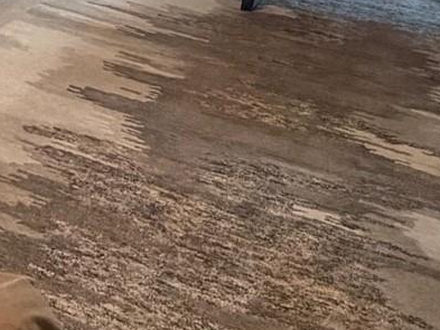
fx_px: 928
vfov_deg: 16.5
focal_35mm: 73
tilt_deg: -6.9
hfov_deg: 26.6
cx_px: 158
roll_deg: -0.5
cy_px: -282
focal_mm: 2.22
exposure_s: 1/60
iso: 500
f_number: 2.2
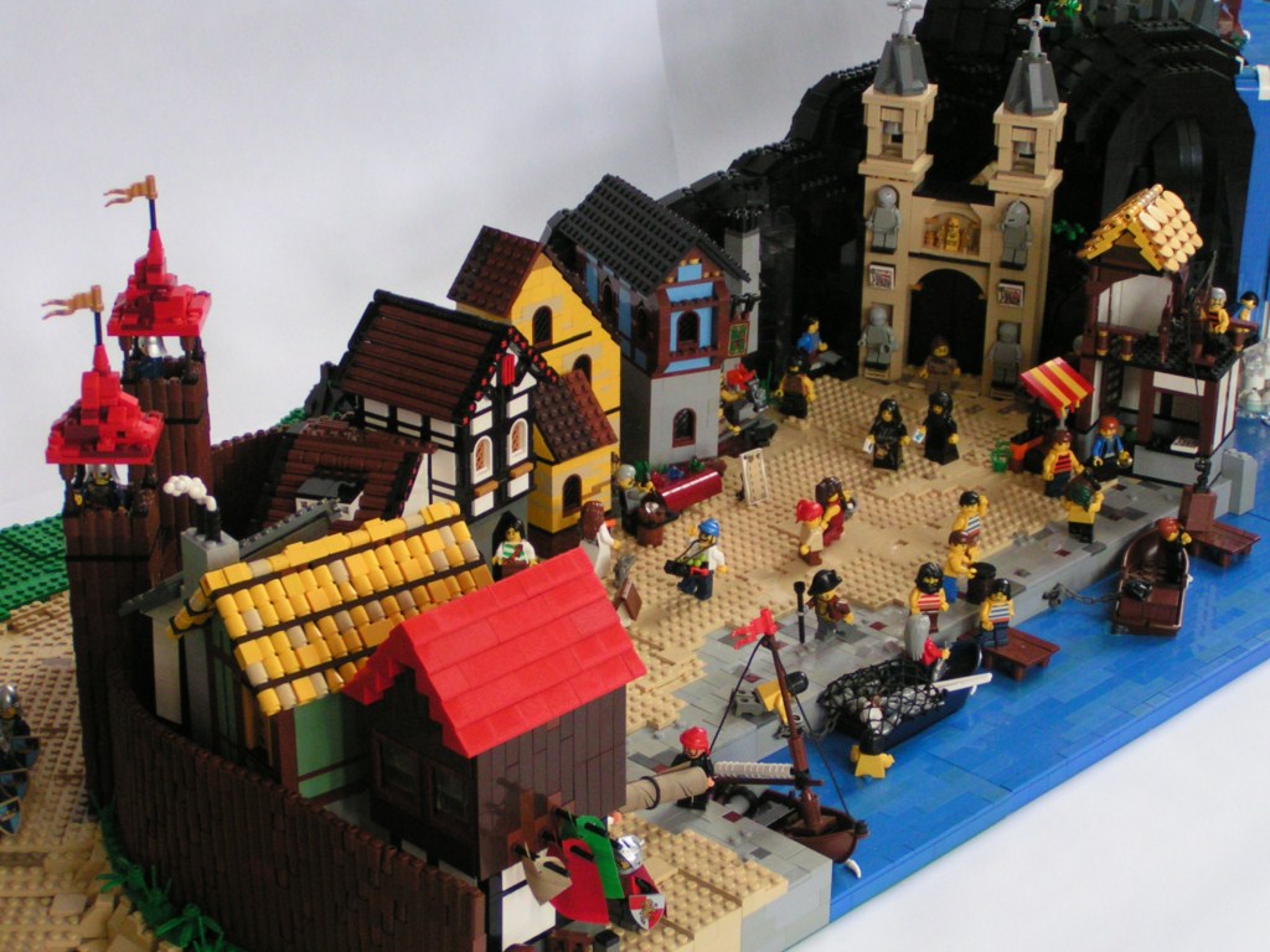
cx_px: 635
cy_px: 476
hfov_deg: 27.0
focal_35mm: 72
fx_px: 2642
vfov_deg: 20.4
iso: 200
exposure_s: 1/15
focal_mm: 11
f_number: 3.2
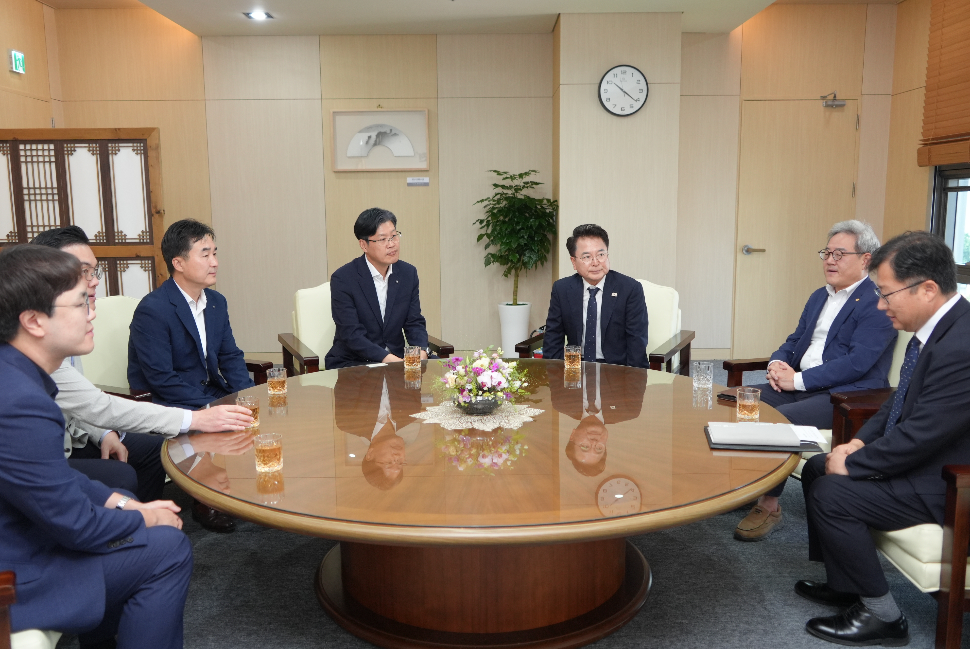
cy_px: 324
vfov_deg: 45.0
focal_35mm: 29
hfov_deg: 63.6
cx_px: 485
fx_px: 782
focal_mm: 29
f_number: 4
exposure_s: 1/250
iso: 1600
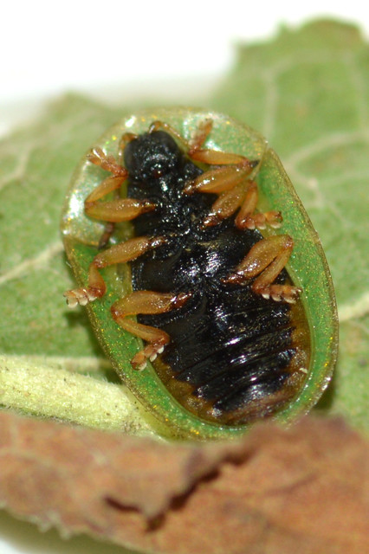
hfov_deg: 9.1
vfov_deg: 13.7
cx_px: 184
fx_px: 2309
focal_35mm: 150
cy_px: 277
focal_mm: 100
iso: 200
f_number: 13
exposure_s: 1/200
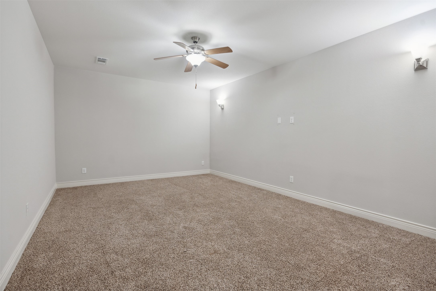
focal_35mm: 17
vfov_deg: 70.4
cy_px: 146
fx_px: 206
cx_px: 218
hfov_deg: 93.3
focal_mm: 17
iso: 200
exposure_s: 1/8
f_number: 5.6
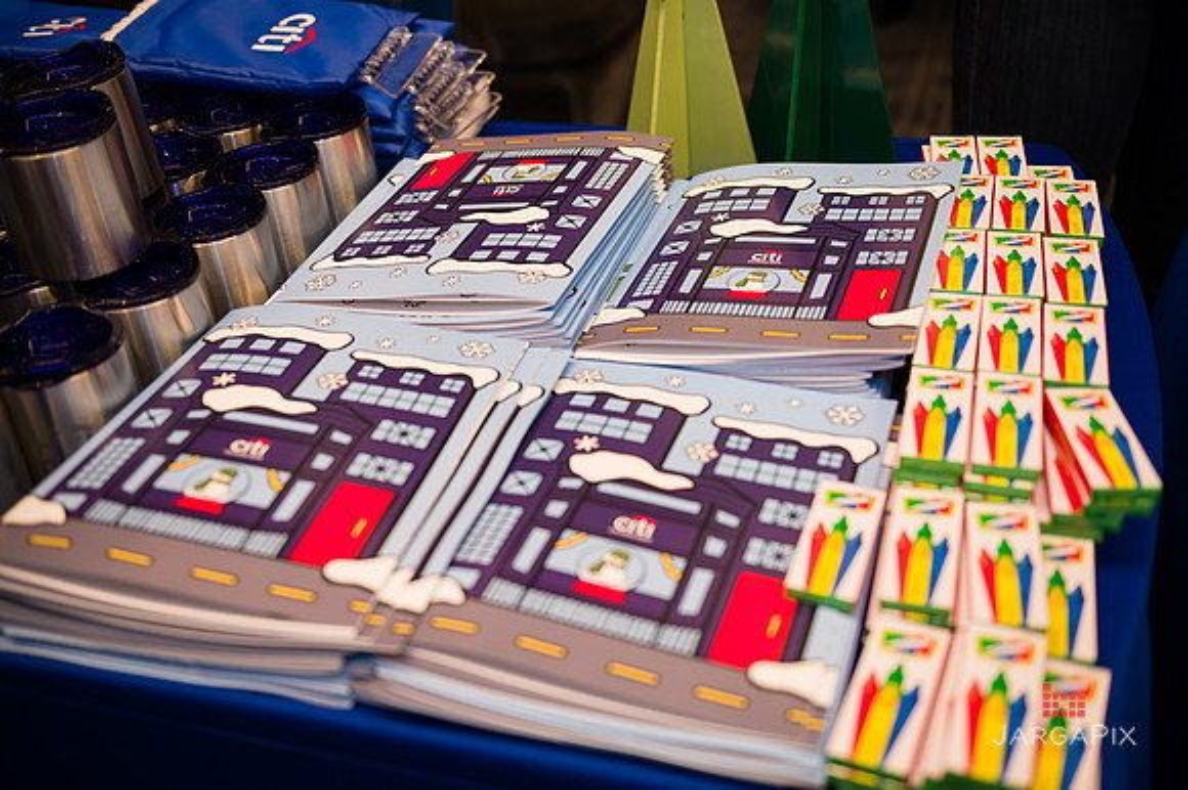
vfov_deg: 35.0
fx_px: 1253
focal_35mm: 38
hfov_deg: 50.7
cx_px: 594
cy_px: 395
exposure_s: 1/200
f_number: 3.2
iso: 400
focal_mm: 38
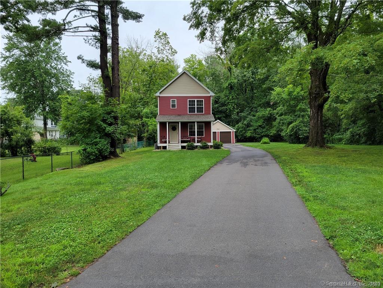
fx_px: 288
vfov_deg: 53.1
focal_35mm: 26
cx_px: 192
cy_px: 144
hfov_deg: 67.3
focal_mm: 5.4
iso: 40
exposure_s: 1/440
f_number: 1.8
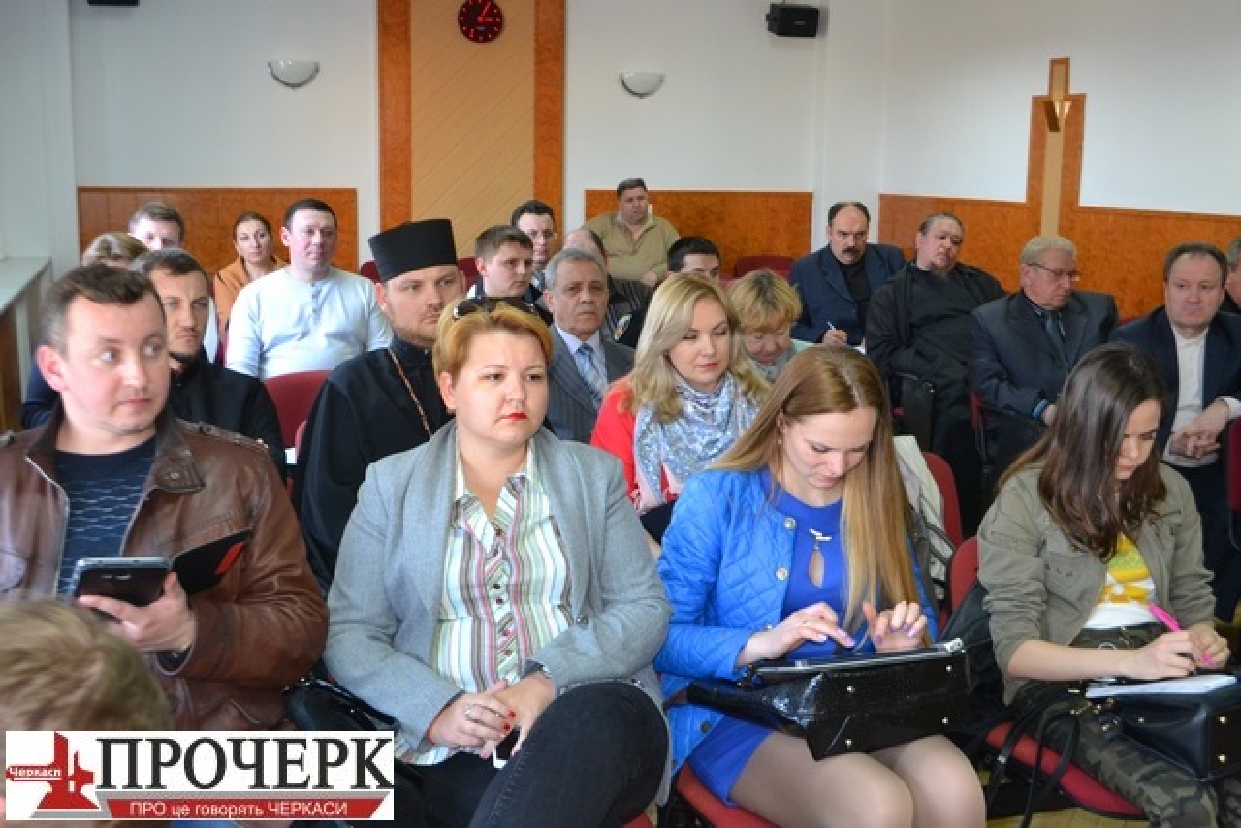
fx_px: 1448
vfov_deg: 31.9
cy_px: 414
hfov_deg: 46.4
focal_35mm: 42
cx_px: 620
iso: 1400
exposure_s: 1/60
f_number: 4.5
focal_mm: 28
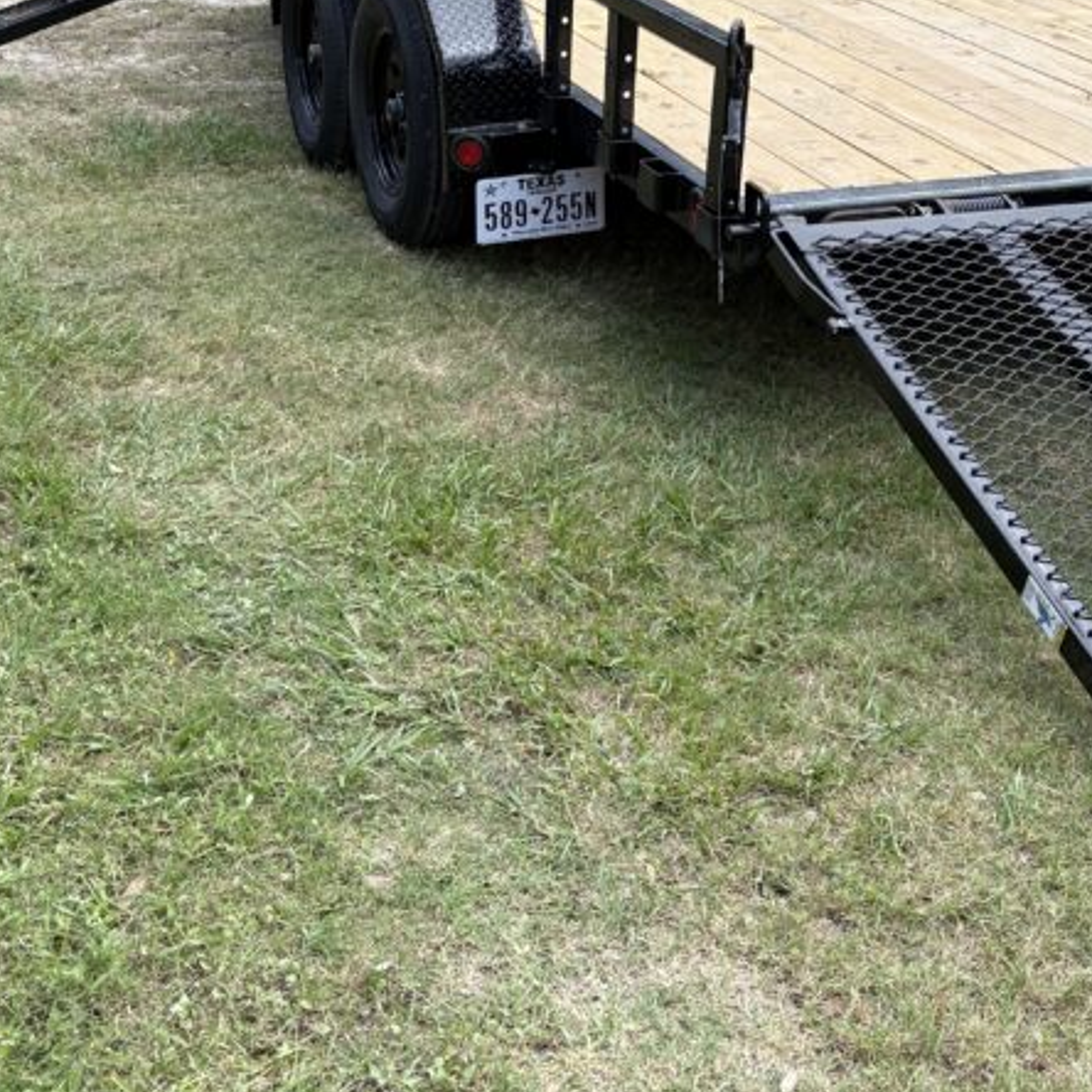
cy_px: 125
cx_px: 679
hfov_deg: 32.1
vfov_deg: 30.9
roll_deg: -1.2
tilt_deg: -14.1
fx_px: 1892
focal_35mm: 53
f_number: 1.6
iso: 50
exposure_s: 1/820
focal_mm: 5.96
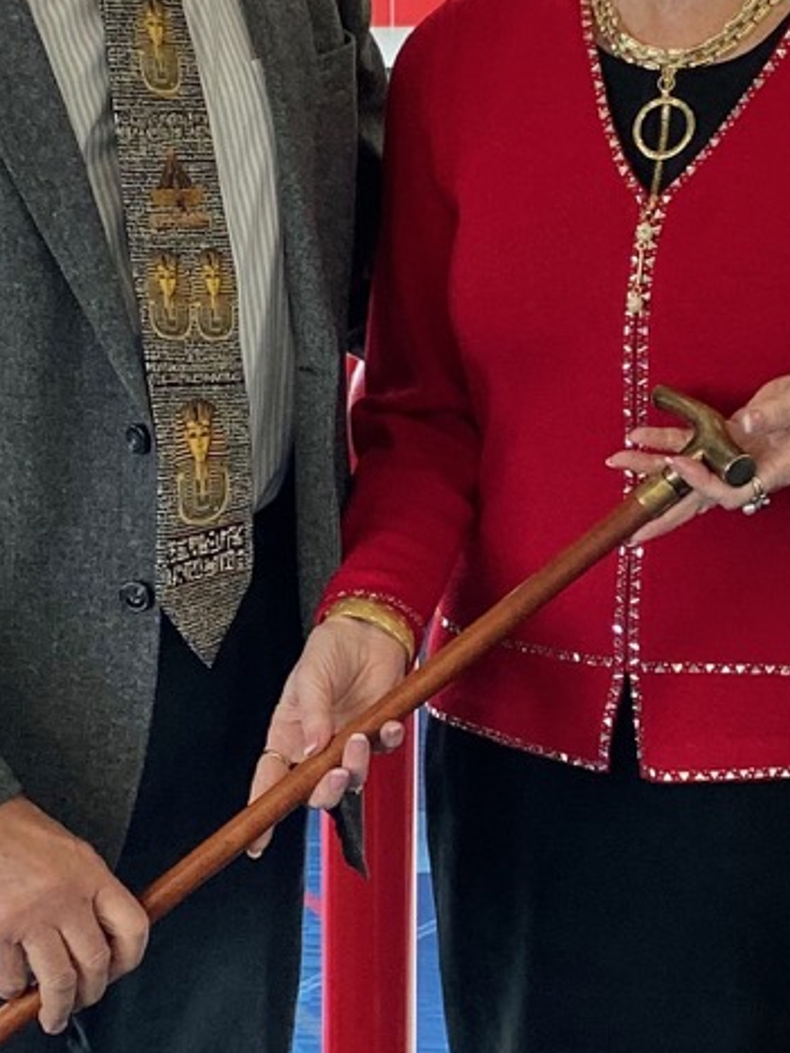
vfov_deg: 19.5
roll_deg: +0.9
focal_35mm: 100
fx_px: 3043
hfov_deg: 14.8
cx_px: 378
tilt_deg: -13.9
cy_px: 756
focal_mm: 4.25
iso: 160
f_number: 1.8
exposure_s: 1/60
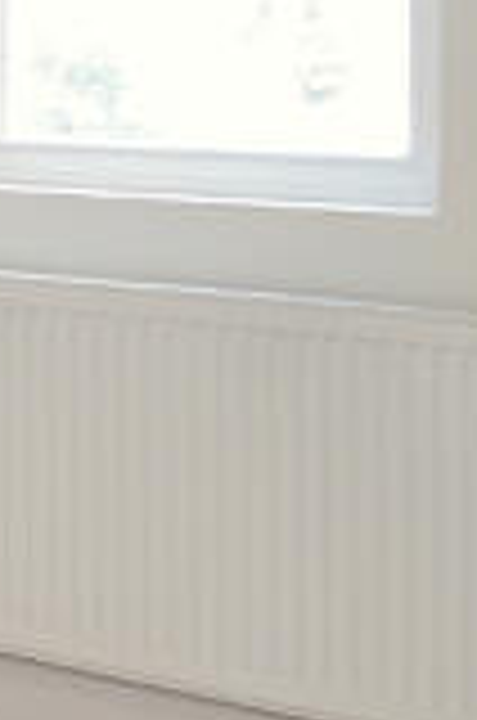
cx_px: -1080
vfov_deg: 20.8
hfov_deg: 9.7
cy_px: 68
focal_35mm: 96
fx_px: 1916
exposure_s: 1/45
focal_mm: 10
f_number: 3.5
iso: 250
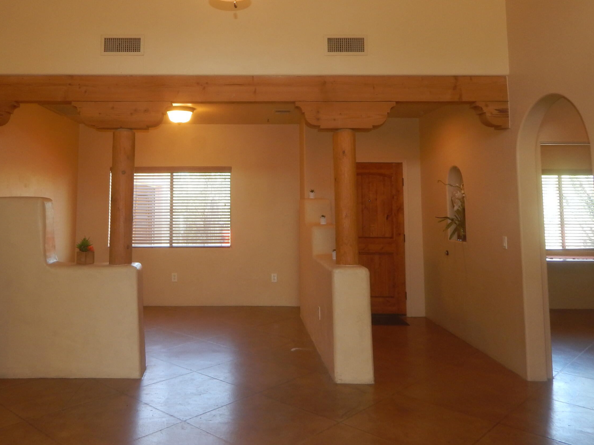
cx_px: 232
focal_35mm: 31
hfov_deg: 57.8
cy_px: 150
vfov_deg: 44.8
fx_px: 532
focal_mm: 4
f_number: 3
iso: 125
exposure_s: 1/30
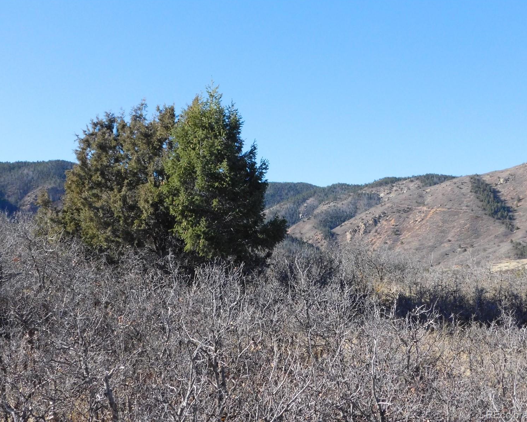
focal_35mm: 42
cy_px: 210
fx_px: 655
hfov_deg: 43.8
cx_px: 260
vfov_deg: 35.7
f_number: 7.2
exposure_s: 1/1000
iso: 800
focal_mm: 7.1
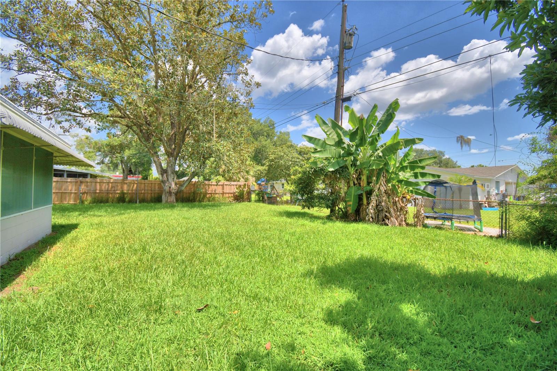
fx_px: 232
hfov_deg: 100.4
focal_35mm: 15
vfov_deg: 77.3
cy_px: 186
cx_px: 278
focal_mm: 10
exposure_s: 1/1000
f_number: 4.5
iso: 100
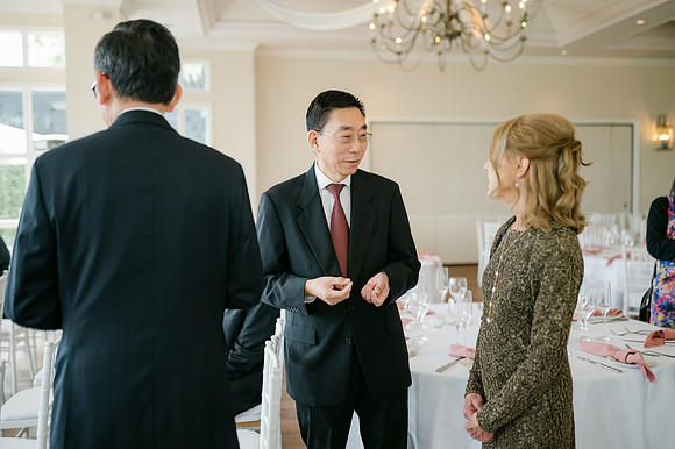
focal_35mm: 36
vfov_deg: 37.0
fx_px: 671
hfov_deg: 53.4
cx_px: 342
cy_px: 225
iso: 100
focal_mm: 35
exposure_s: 1/320
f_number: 1.4
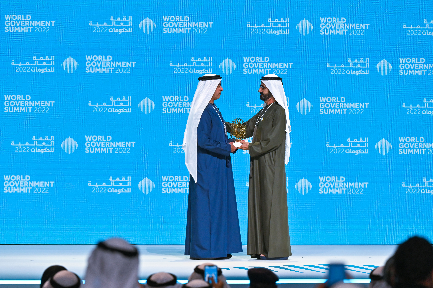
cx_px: 216
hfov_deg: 6.2
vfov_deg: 4.2
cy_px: 144
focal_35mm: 330
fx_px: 3966
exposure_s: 1/160
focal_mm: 330
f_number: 6.3
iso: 1600
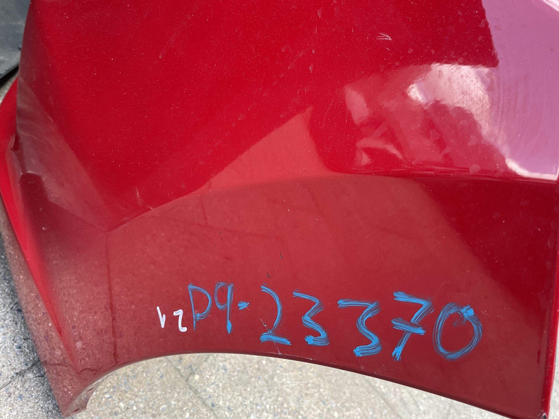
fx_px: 468
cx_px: 280
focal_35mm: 29
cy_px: 210
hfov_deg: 61.7
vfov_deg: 48.2
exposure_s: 1/100
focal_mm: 3
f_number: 1.8
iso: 32
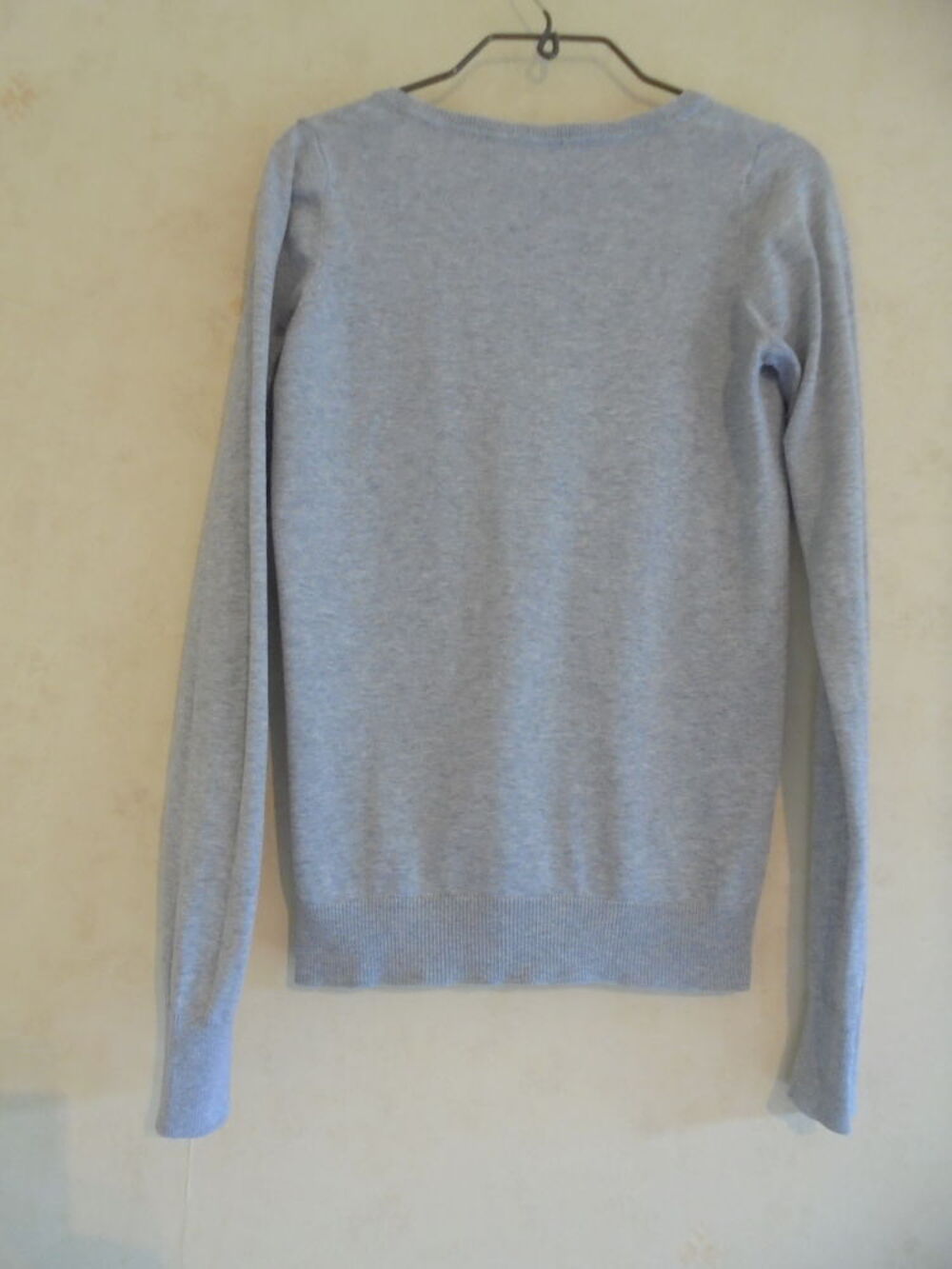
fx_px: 953
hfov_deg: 53.1
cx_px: 476
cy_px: 634
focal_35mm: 26
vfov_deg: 67.3
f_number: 3.5
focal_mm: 4.6
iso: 400
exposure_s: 1/30
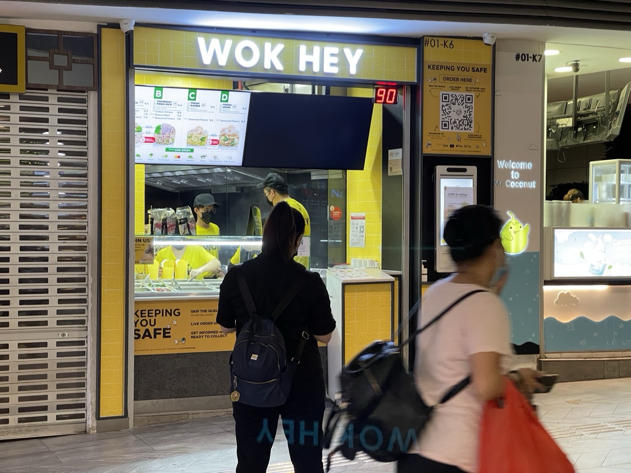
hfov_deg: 30.3
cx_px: 316
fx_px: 1167
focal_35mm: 64
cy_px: 236
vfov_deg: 22.9
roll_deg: -0.4
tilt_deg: -1.0
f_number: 2.2
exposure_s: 1/50
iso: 250
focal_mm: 7.5
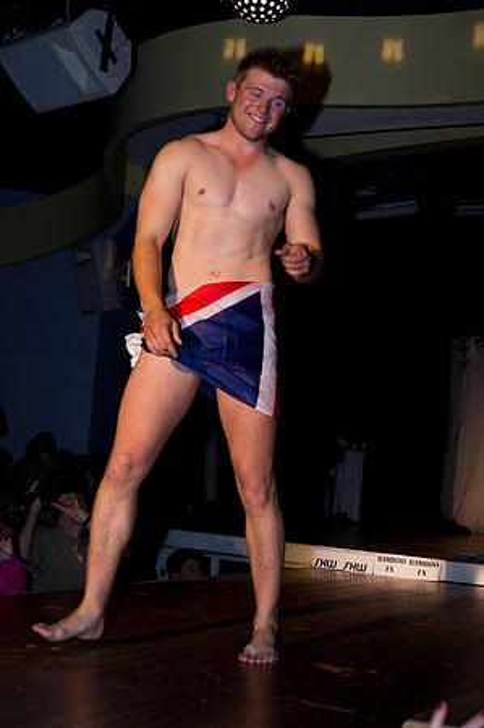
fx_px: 1091
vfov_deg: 36.9
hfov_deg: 25.0
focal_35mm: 54
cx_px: 242
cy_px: 364
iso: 250
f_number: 2.8
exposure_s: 1/180
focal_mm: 36.25
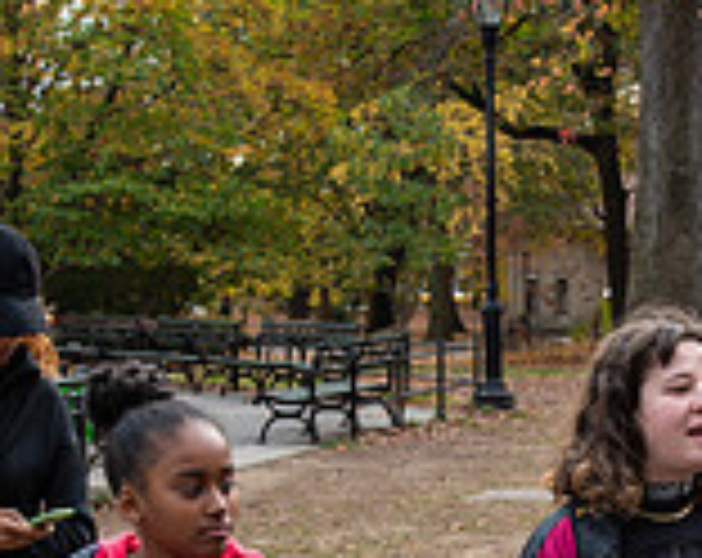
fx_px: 2466
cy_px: 610
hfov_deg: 15.9
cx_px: 680
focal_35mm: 119
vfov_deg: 12.7
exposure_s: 1/320
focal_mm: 34
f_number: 4
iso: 160
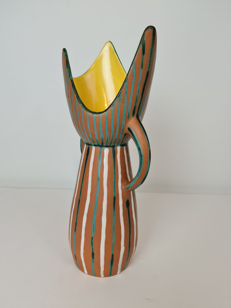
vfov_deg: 69.4
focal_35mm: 25
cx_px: 116
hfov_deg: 54.9
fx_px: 222
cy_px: 154
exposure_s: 1/100
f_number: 1.8
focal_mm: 7
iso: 125
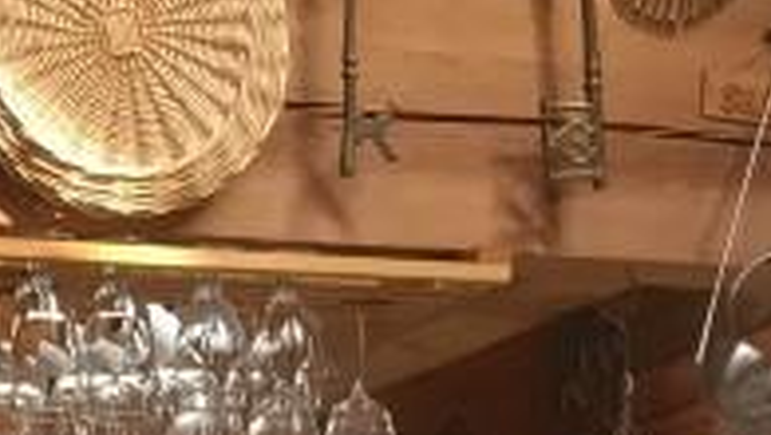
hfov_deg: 12.9
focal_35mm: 166
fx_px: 3396
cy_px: 1317
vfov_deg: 6.6
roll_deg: +0.0
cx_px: 498
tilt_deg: -6.8
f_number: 2.2
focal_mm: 4.15
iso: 32
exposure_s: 1/30
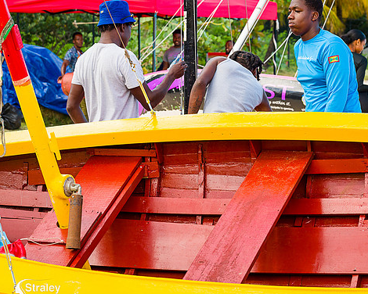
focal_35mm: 116
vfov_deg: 13.3
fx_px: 1263
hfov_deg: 16.6
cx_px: 188
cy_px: 131
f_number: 6.3
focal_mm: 86
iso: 450
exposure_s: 1/320
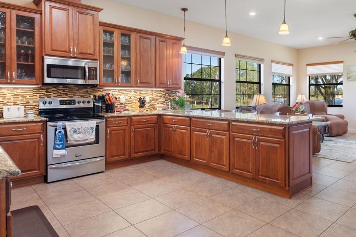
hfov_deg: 69.7
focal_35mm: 25
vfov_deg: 50.9
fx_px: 247
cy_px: 94
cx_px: 234
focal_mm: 10
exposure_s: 1/10
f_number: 4.5
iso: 400
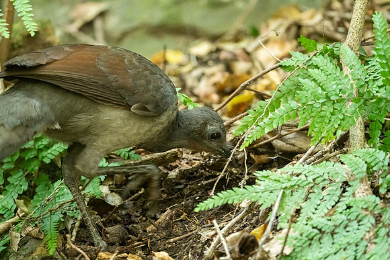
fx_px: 5418
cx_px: 195
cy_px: 130
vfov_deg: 2.8
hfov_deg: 4.1
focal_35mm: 500
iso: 6400
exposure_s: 1/100
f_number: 5.6
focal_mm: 500
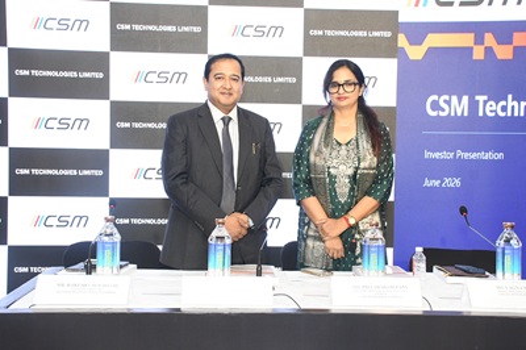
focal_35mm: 48
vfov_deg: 28.0
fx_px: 701
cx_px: 263
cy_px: 175
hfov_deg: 41.1
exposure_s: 1/125
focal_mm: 32
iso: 1600
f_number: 5.6
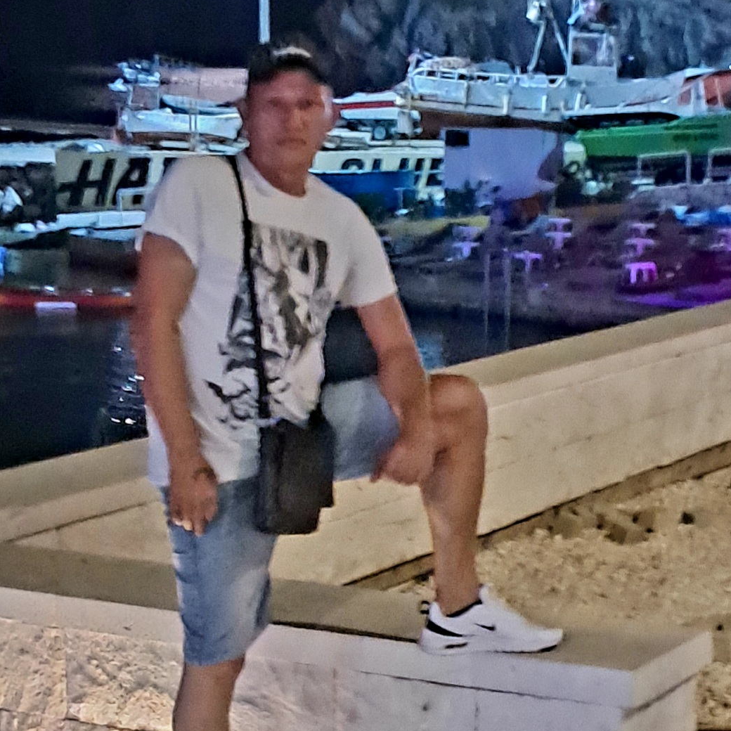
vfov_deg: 43.8
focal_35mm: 38
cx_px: 356
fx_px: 908
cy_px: 406
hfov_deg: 43.9
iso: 2000
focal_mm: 4
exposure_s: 1/17
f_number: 1.8
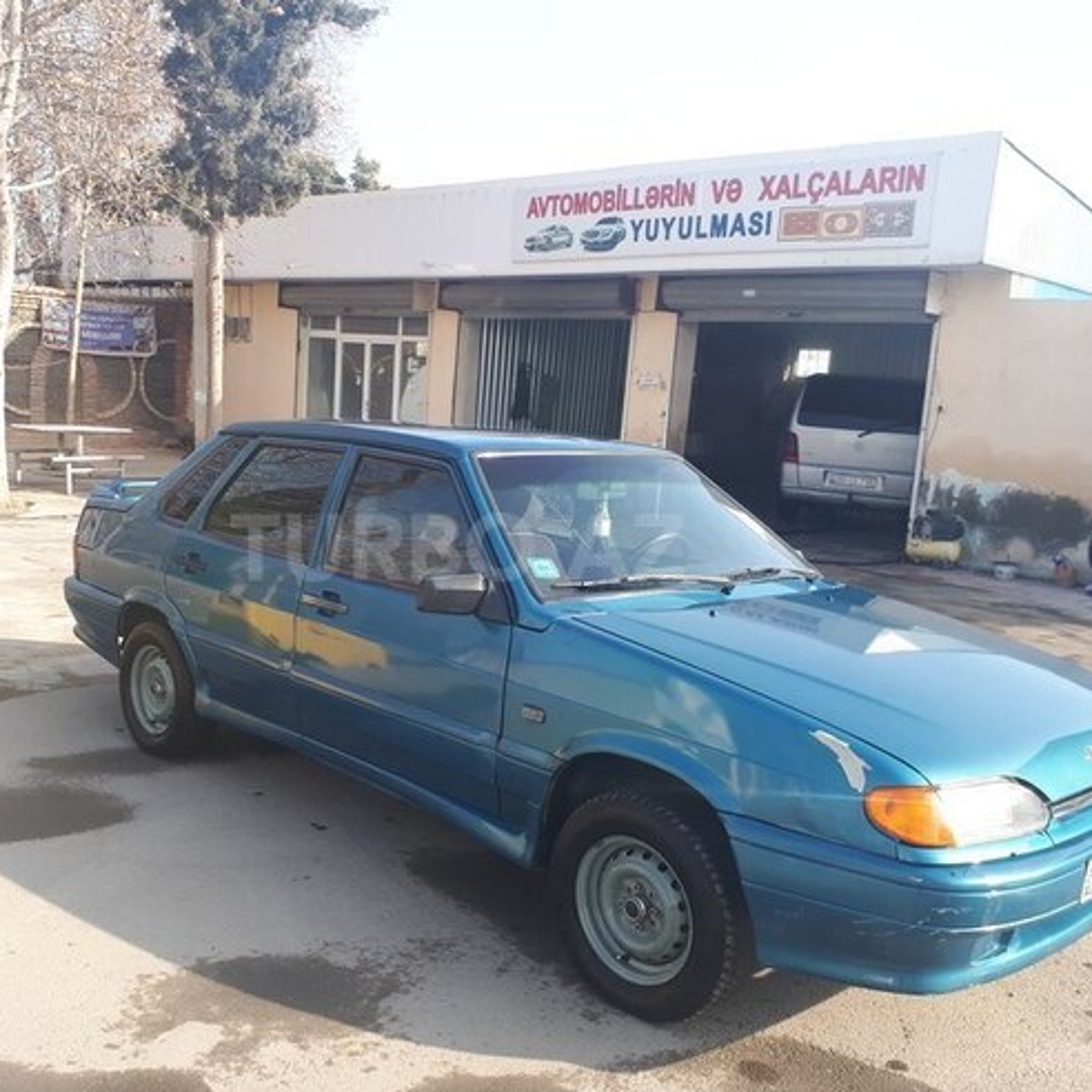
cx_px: 457
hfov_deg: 50.9
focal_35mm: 32
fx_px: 1142
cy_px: 547
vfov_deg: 51.1
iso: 40
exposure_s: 1/339
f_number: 1.9
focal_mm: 3.6
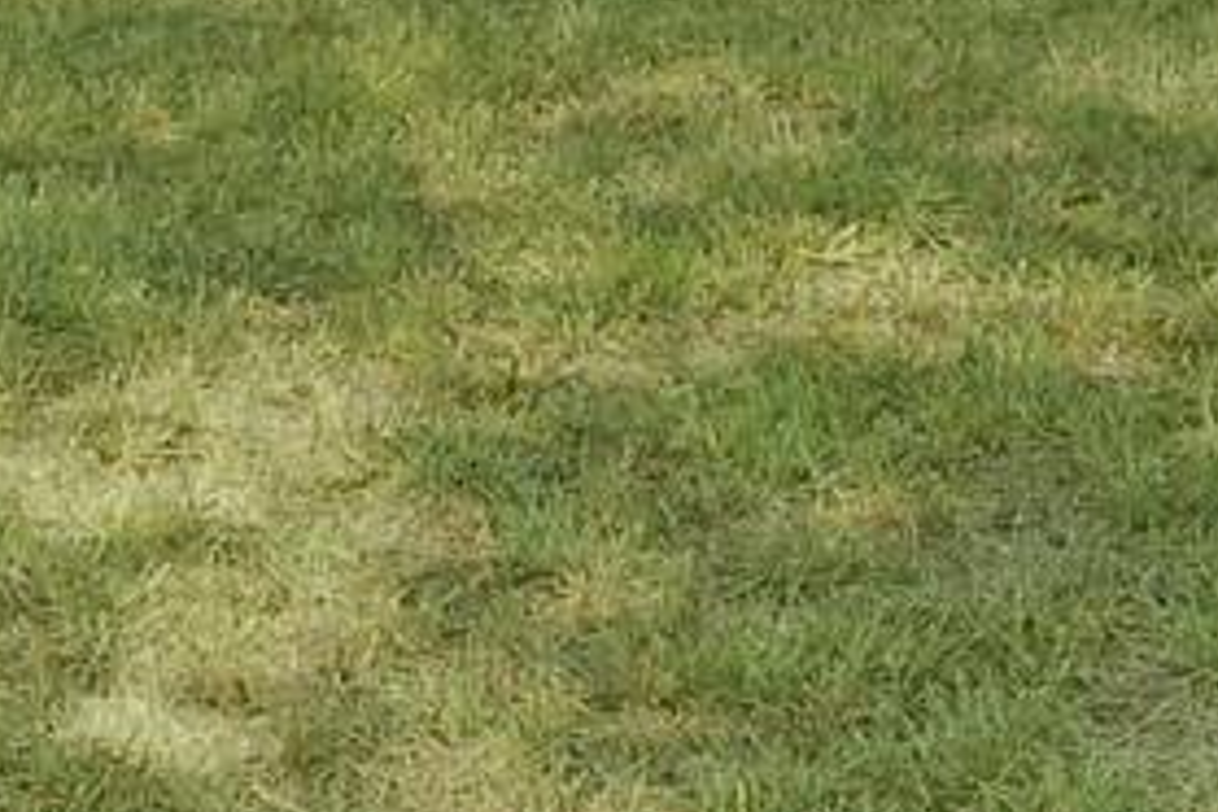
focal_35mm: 86
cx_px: -4
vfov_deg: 13.8
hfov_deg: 22.7
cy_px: -747
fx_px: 2909
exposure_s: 1/100
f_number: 9
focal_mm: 12
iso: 640
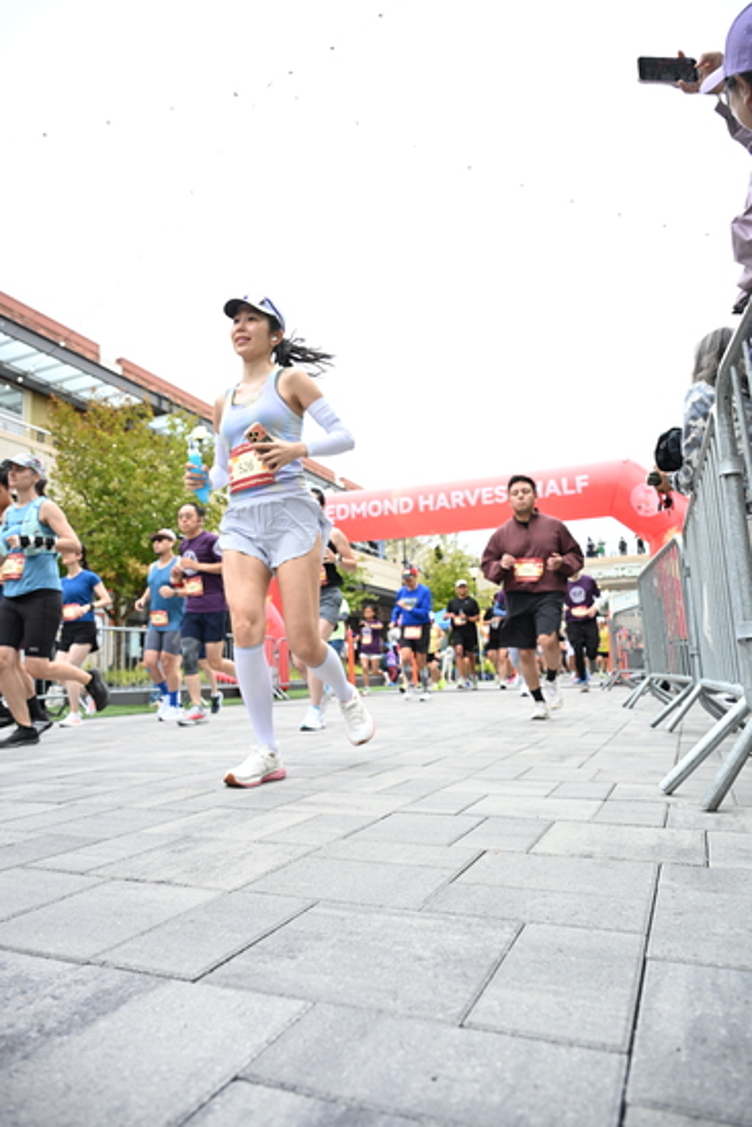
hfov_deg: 53.2
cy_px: 564
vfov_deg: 73.7
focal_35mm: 24
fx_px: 751
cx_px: 376
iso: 2000
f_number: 4
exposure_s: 1/640
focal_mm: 24
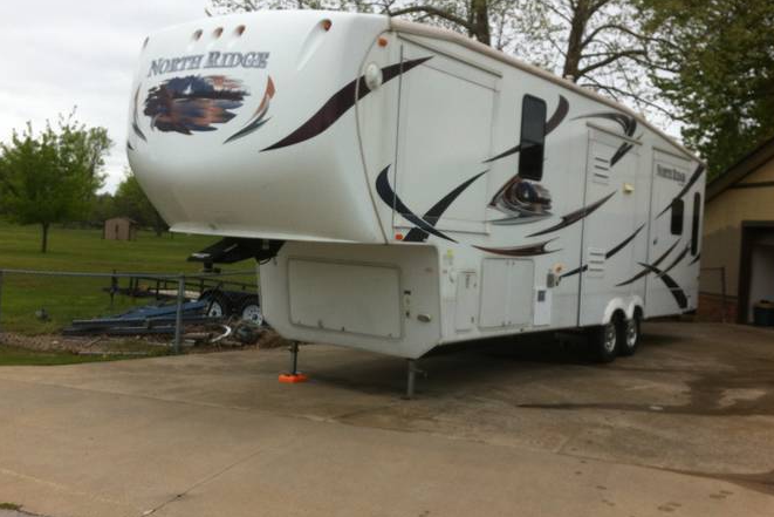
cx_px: 391
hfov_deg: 44.5
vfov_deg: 30.5
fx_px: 946
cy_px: 233
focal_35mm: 44
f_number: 2.8
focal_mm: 3.85
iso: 80
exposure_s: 1/413
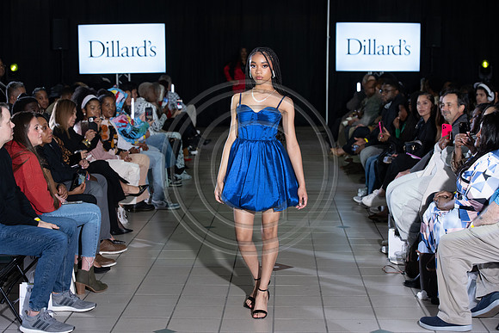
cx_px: 250
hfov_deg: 28.8
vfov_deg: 19.5
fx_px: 970
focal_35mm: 70
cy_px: 166
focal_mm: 70
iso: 1250
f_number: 5
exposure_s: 1/160
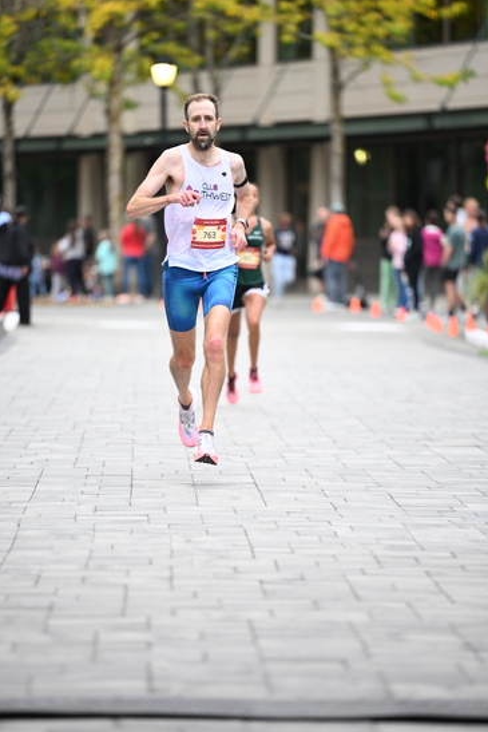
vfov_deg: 10.2
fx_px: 4084
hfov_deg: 6.8
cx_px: 244
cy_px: 365
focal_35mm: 201
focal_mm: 200
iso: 1600
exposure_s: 1/1000
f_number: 2.8
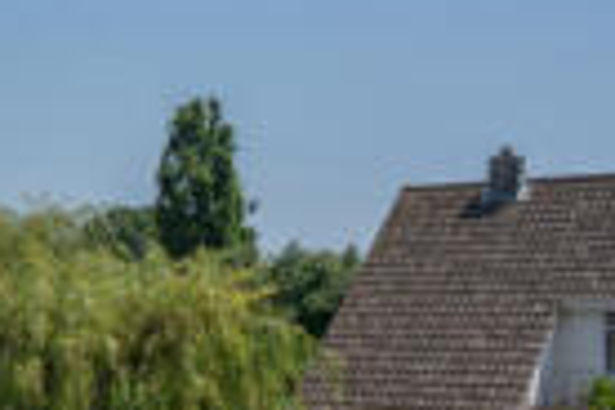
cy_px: 310
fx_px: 1298
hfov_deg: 18.9
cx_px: -555
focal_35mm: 76
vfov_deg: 17.8
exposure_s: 1/320
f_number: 11
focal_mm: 16
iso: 200
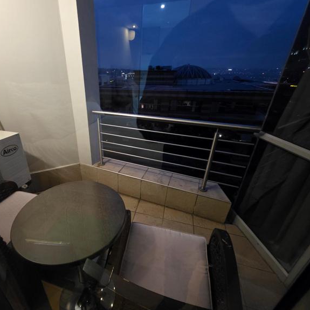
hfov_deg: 86.1
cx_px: 121
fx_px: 162
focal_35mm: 16
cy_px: 157
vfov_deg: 87.4
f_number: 1.9
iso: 1000
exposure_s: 1/25
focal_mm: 2.2
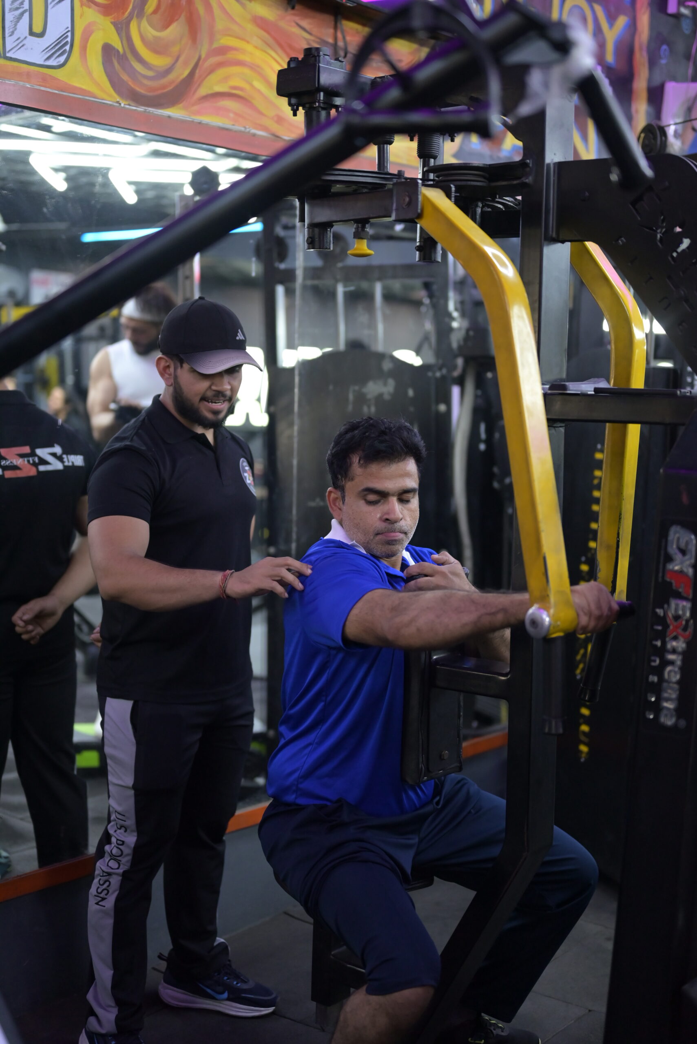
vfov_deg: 39.6
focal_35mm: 50
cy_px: 522
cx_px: 348
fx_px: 1451
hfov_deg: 27.0
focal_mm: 50
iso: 2000
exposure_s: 1/250
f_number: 1.8
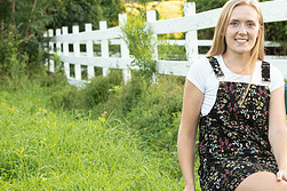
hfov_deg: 12.5
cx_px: 286
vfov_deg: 8.5
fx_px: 1291
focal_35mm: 162
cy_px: 128
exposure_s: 1/200
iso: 800
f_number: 6.3
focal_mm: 70
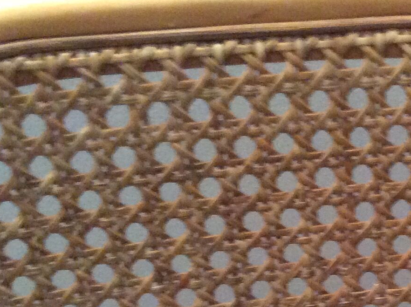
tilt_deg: -45.2
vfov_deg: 15.0
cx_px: 474
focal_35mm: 94
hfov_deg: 19.8
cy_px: 404
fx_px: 1115
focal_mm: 3.3
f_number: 2.4
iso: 400
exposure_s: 1/17
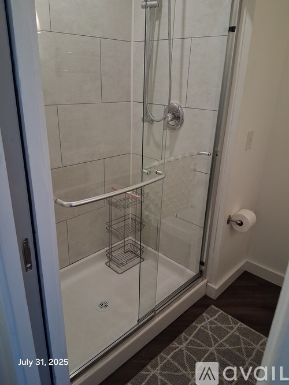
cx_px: 144
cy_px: 192
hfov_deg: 53.0
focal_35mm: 26
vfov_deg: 67.3
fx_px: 290
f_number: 1.8
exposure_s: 1/120
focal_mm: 3.98
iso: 400
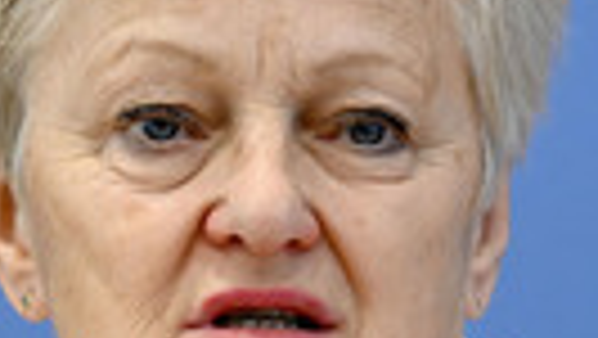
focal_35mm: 498
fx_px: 7901
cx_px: 425
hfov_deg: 4.3
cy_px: 320
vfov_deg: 2.4
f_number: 6.3
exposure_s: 1/800
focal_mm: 140
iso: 4000
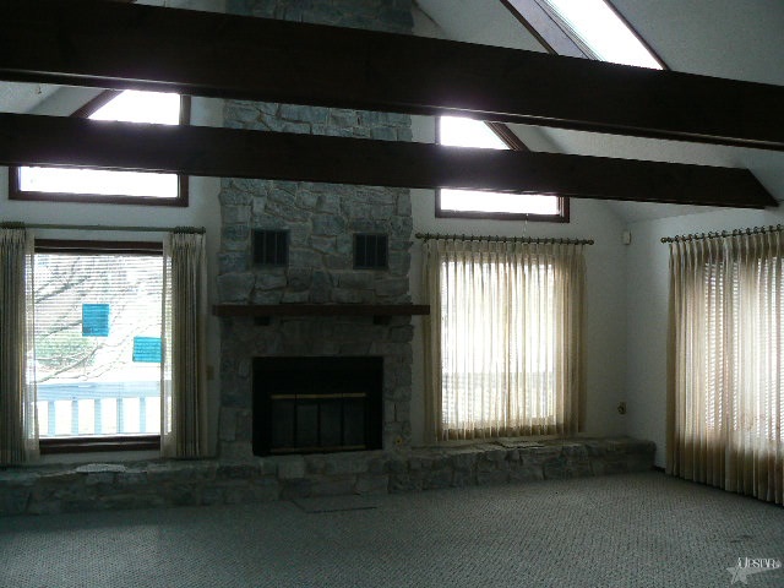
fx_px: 815
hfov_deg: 51.4
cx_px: 392
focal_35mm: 36
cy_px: 294
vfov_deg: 39.7
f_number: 2.8
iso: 160
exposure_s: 1/30
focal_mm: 6
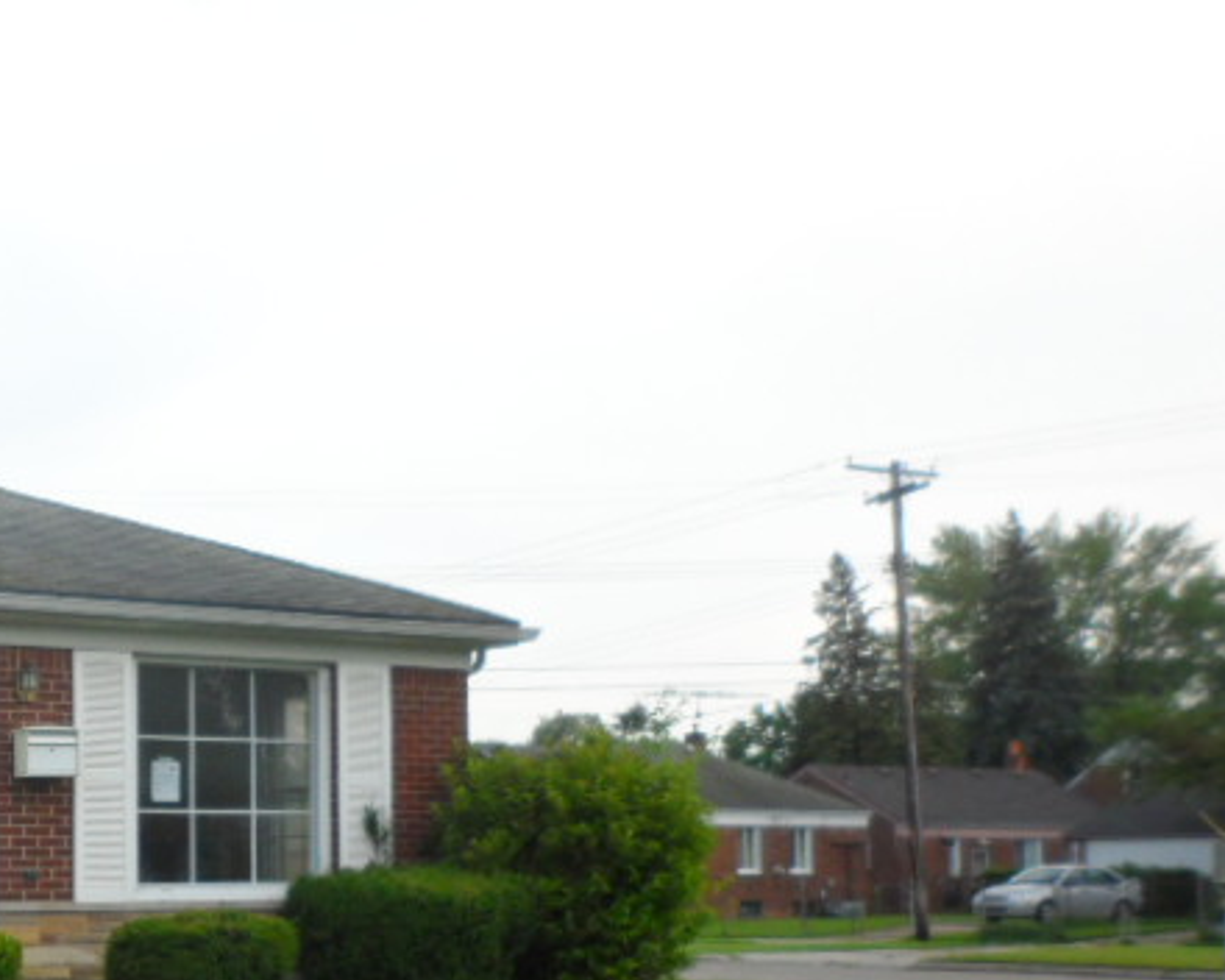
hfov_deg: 29.1
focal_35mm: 59
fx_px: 2139
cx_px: -106
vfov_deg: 25.3
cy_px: 802
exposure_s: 1/250
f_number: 3.3
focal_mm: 4.9
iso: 80
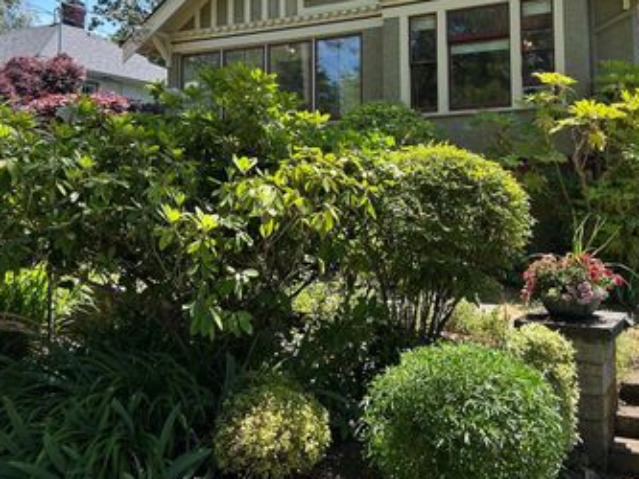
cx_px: 424
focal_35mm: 39
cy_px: 141
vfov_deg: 36.3
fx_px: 720
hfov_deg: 47.1
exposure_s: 1/1048
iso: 50
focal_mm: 5.7
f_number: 1.5
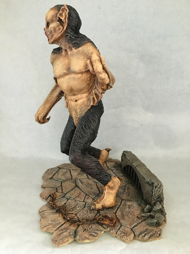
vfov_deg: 61.7
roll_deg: +0.5
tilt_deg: -14.9
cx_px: 95
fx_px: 212
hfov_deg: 48.2
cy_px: 127
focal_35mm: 29
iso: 400
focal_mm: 4.15
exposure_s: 1/17
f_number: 2.2
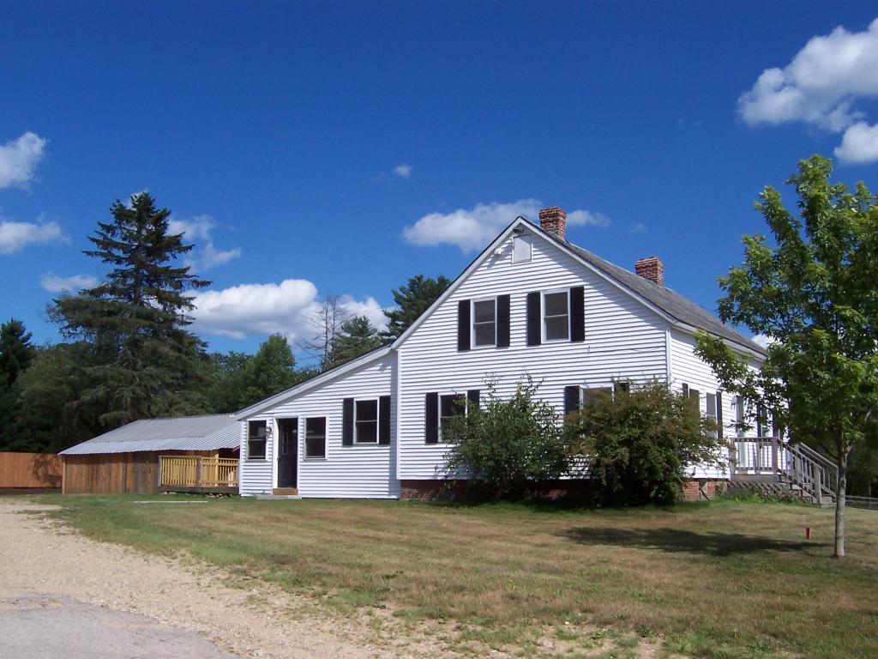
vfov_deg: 39.7
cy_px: 330
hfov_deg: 51.4
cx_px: 439
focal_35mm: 36
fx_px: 913
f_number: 5.6
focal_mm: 5.6
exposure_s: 1/750
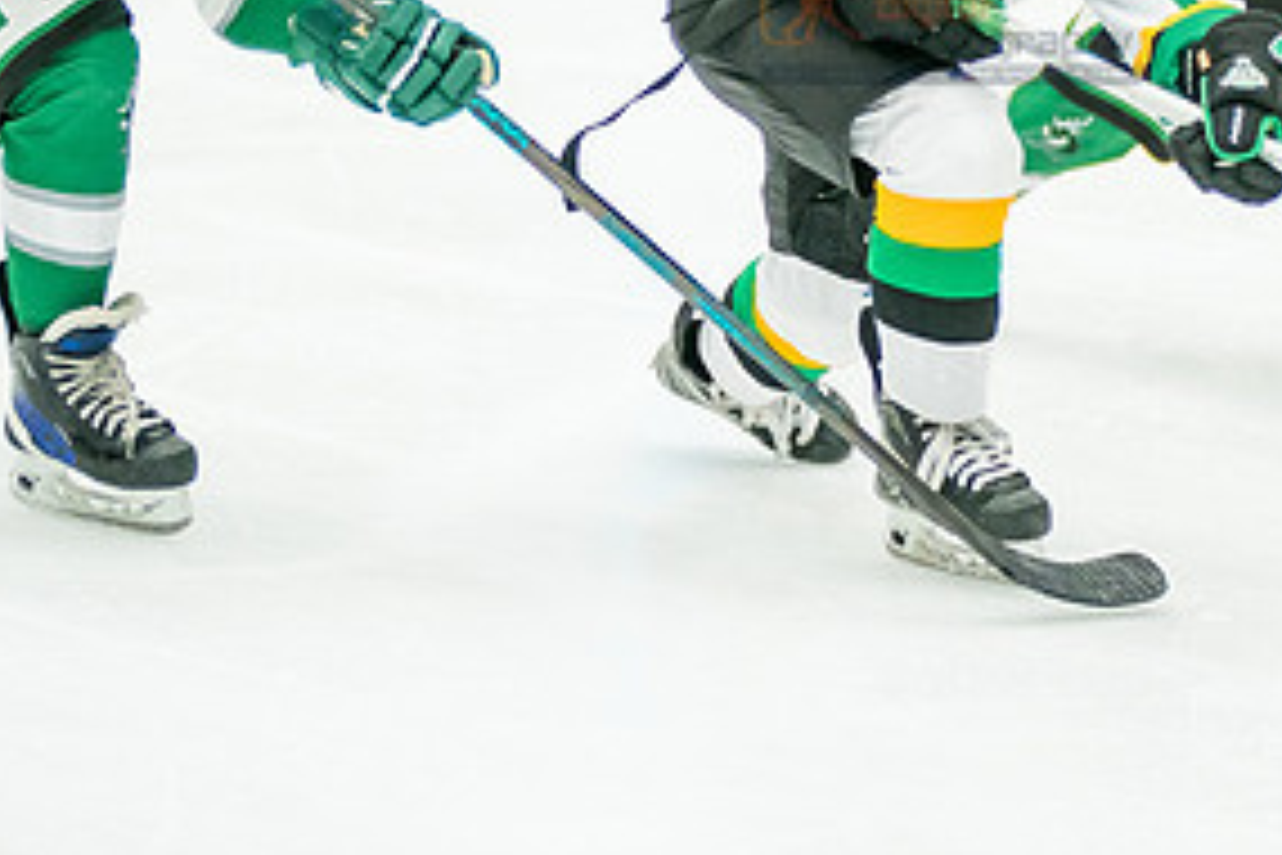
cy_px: -17
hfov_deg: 4.7
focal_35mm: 438
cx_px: 940
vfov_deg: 3.1
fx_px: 15596
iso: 3200
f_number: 3.2
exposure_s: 1/1600
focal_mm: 148
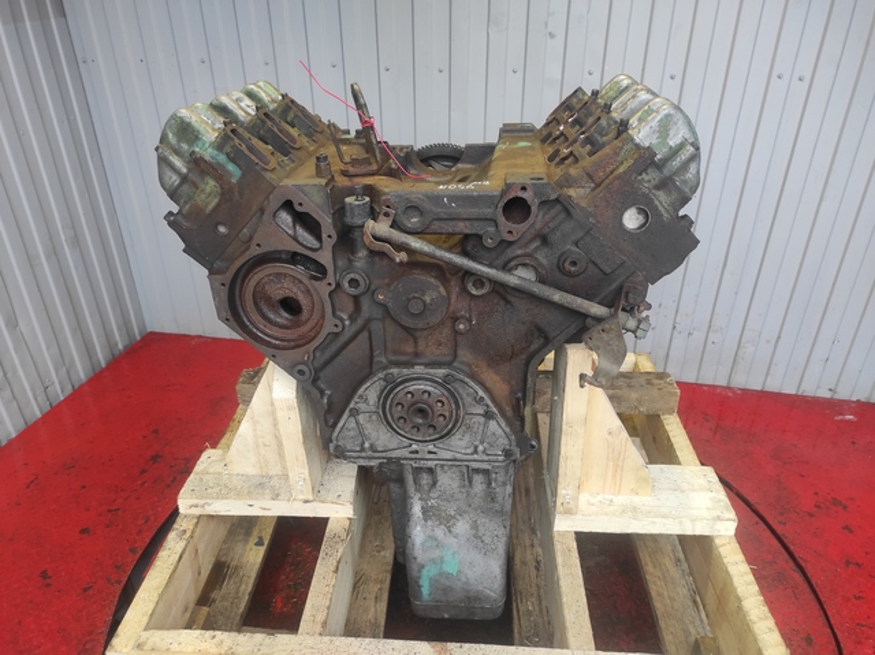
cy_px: 328
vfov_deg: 54.8
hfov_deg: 69.4
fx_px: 631
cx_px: 438
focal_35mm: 25
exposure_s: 1/50
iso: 236
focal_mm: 5.43
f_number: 1.89
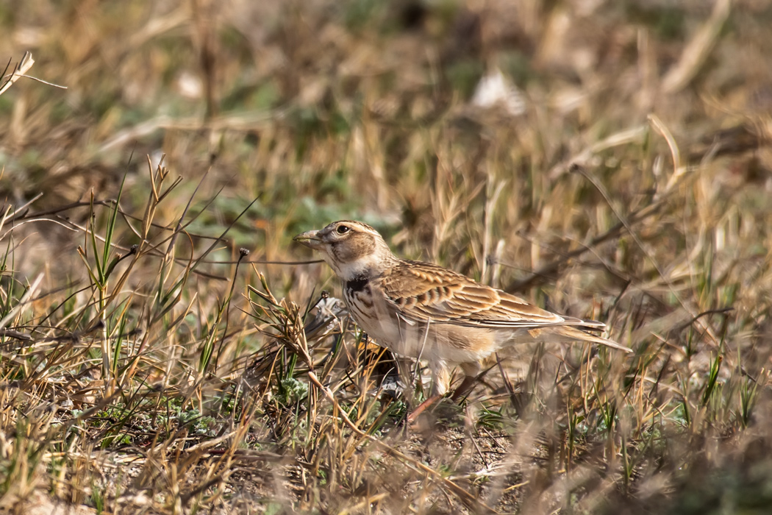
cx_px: 386
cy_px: 258
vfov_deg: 1.8
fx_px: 16082
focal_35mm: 750
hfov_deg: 2.7
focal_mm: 500
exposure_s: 1/640
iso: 200
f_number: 8
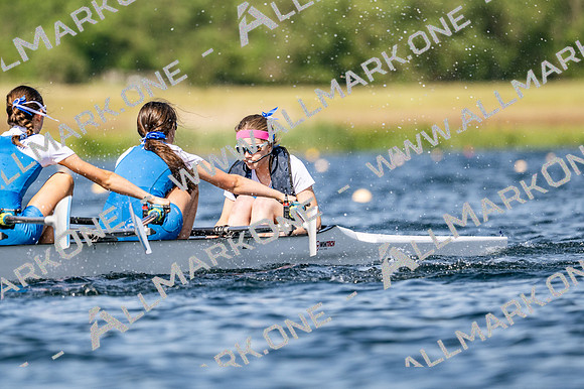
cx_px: 292
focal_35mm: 600
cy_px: 194
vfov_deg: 2.3
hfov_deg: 3.4
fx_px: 9727
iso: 180
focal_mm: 400
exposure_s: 1/2500
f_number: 4.5
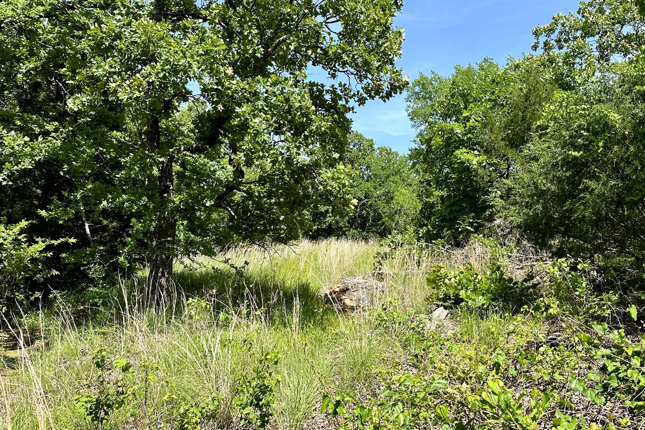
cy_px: 199
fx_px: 591
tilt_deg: +5.6
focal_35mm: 33
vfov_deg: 39.9
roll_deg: +0.2
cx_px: 378
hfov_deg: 56.9
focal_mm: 6.86
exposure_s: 1/2299
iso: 80
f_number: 1.78
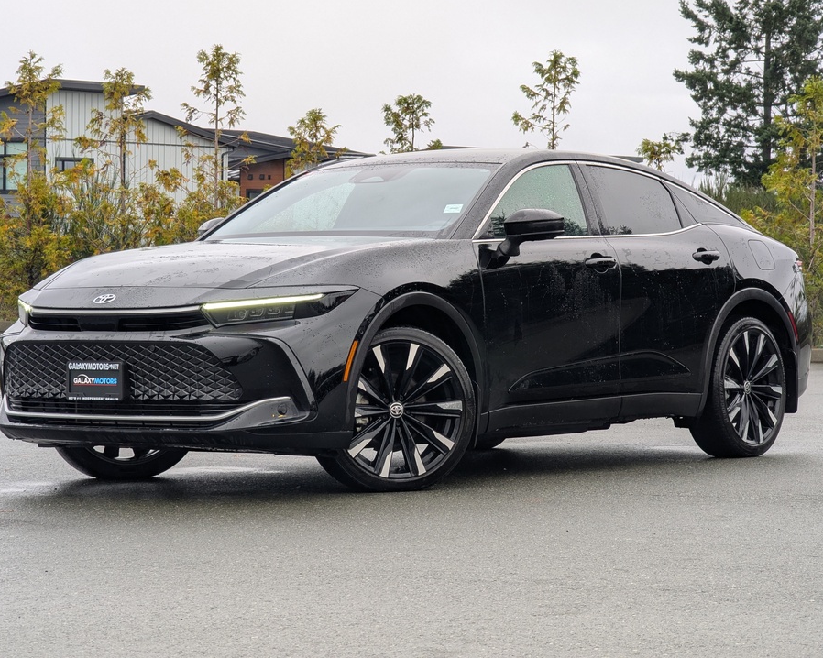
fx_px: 2874
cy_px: 307
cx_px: 385
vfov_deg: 13.1
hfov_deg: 16.3
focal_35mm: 118
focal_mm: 19
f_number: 3.5
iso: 34
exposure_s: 1/56.5
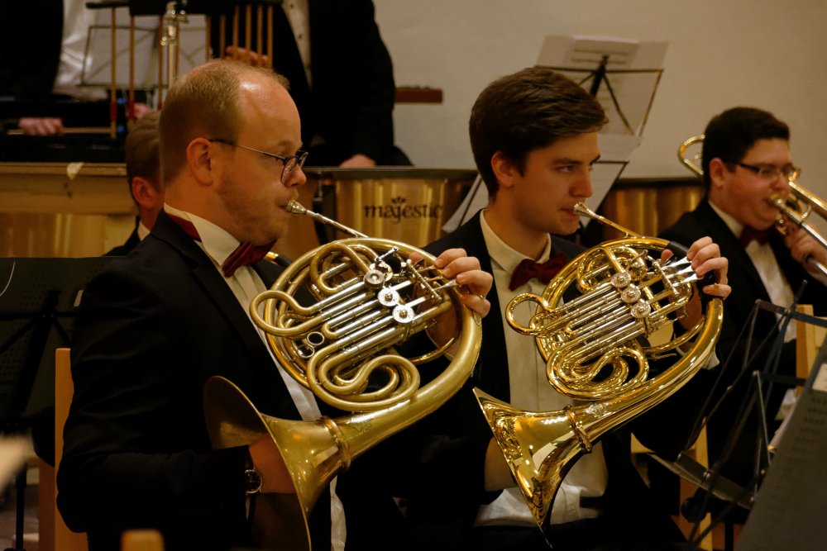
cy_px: 276
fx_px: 3101
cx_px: 414
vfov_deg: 10.2
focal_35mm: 135
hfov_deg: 15.2
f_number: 5.3
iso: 11400
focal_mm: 90
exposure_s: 1/160
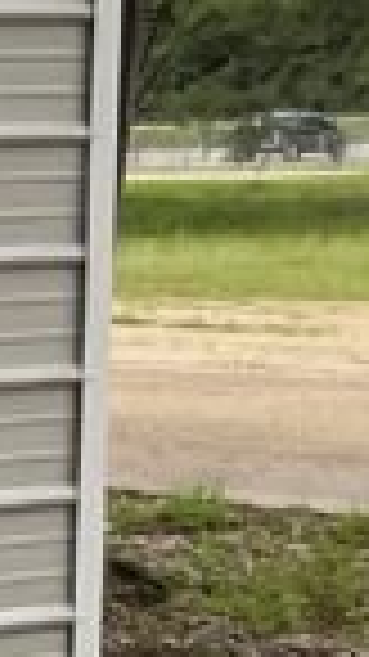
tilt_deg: -2.2
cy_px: 252
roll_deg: +1.0
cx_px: -1390
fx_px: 3866
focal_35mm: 222
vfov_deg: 9.7
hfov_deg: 4.7
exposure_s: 1/120
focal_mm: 3
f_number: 1.8
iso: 64
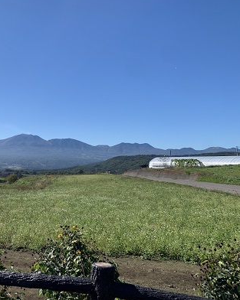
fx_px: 311
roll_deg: -2.5
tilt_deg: +3.7
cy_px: 146
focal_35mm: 35
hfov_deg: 40.1
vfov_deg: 51.6
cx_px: 40
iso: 25
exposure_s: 1/2755
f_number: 1.8
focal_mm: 4.25
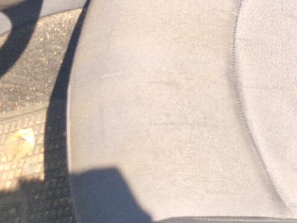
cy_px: -202
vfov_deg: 14.2
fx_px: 772
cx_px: 290
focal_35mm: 90
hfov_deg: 21.1
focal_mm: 5.4
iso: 50
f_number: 1.8
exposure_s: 1/263
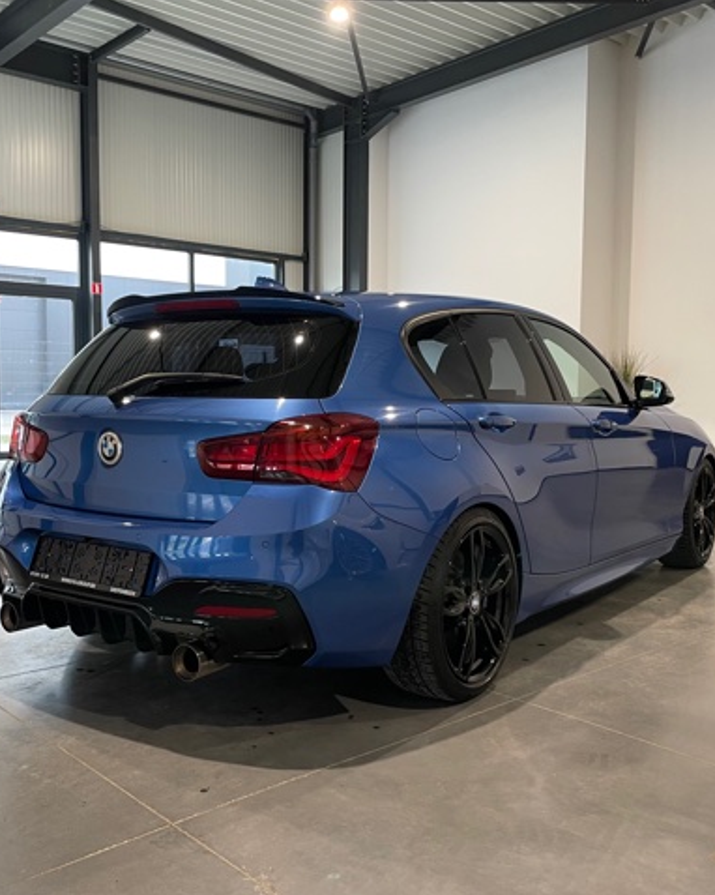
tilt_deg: -4.0
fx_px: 900
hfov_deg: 43.3
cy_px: 448
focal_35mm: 34
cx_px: 331
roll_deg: +0.1
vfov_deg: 52.9
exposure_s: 1/50
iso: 80
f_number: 1.6
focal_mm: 4.2
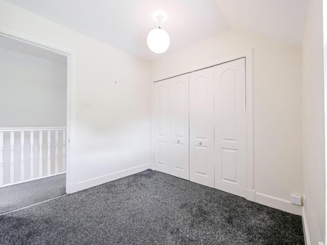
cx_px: 164
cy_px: 122
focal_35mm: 14
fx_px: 132
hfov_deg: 102.1
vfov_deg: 85.7
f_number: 4
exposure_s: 1/50
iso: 3200
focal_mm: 7
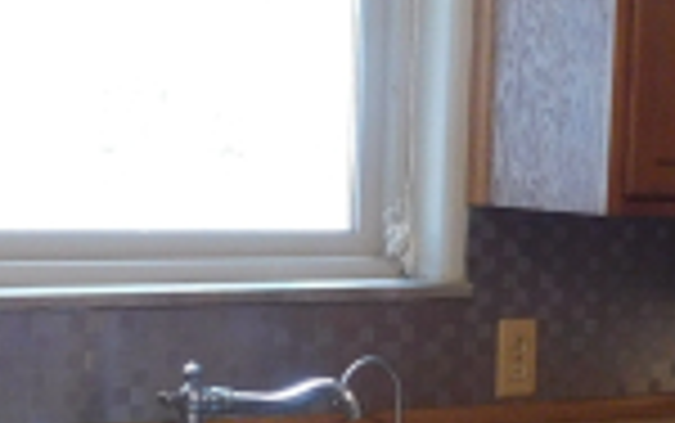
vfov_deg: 11.1
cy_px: 266
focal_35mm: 118
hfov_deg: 17.5
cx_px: 520
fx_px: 2172
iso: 220
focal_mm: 4.5
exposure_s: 1/30
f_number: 3.1
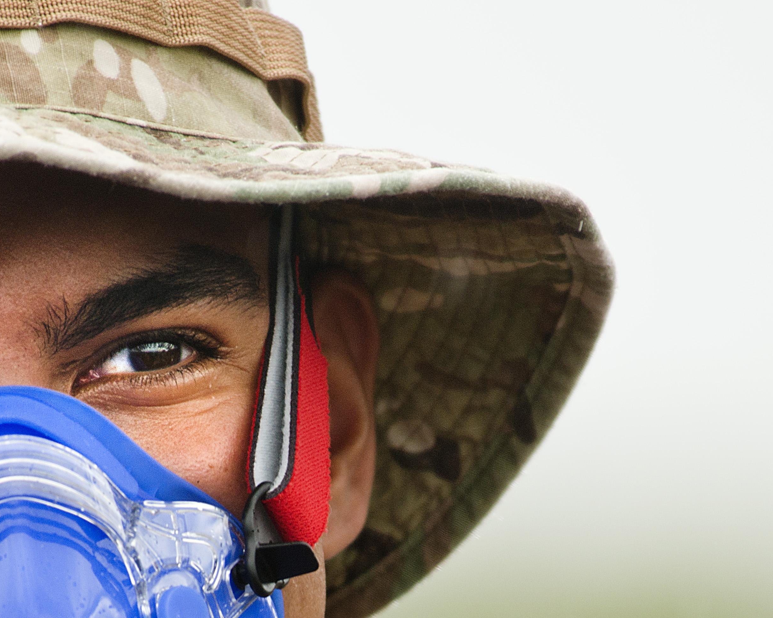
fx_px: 25946
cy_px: 645
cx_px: 337
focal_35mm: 1134
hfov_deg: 1.7
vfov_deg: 1.4
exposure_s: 1/400
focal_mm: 400
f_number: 5.6
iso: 200
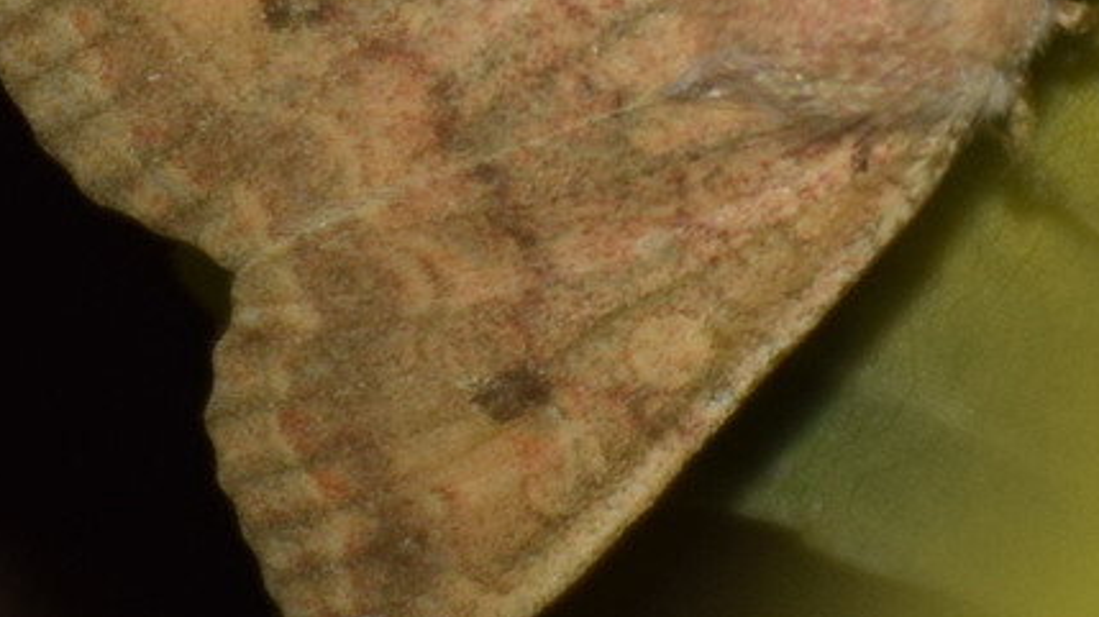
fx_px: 14333
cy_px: 143
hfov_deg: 4.4
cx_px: 512
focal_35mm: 492
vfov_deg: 2.5
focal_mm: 140
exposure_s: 1/60
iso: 320
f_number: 5.6
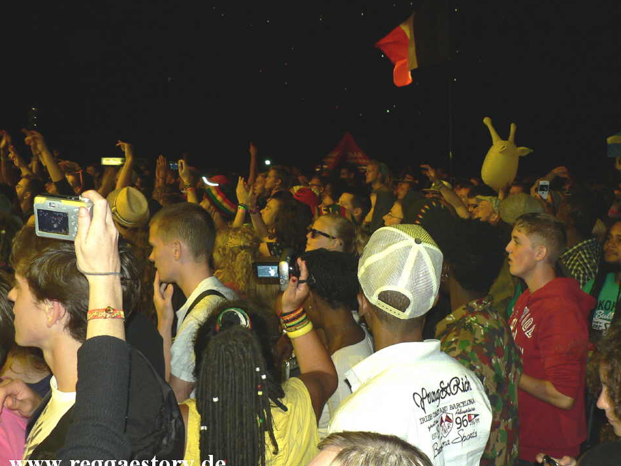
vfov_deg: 35.1
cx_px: 323
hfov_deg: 45.8
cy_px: 233
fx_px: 735
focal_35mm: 41
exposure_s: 1/60
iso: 150
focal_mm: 6.6
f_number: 2.8
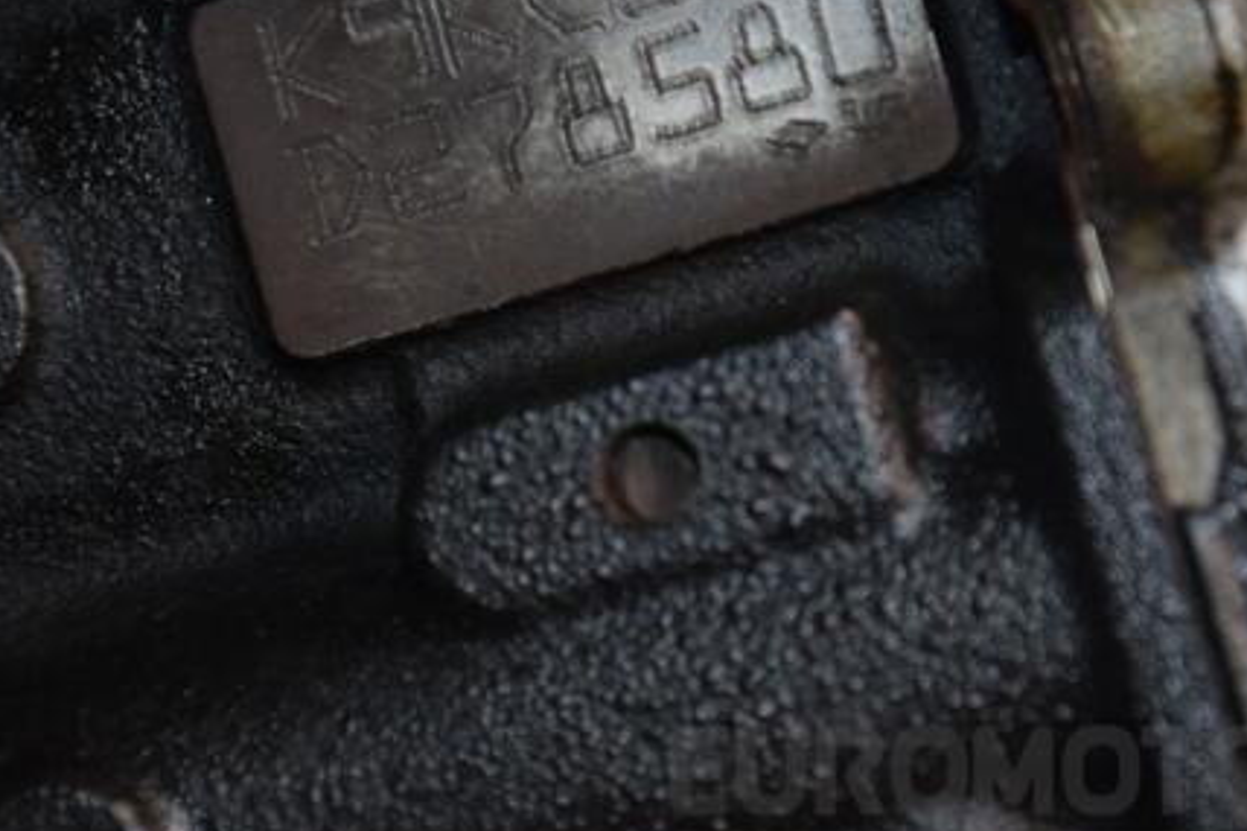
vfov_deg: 6.2
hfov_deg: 9.3
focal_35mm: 221
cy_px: 382
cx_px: 615
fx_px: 7641
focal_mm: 105
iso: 800
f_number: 5.6
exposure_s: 1/60
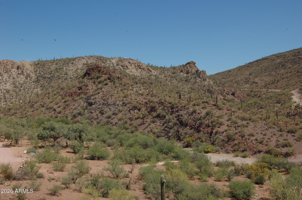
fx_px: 327
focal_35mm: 39
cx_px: 151
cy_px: 100
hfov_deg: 49.6
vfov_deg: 34.1
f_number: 18
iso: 200
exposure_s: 1/80
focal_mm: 26
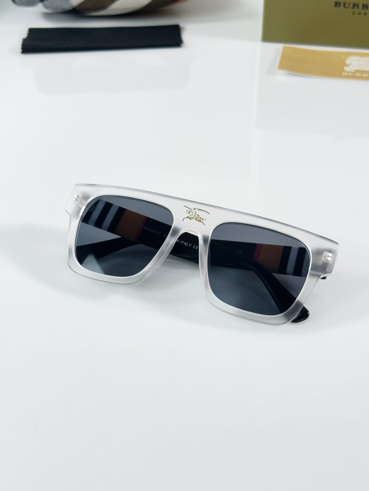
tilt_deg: -38.9
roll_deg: +1.1
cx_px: 184
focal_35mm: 48
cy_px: 246
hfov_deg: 30.3
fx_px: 682
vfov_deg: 39.7
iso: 80
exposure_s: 1/100
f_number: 1.78
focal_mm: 6.86
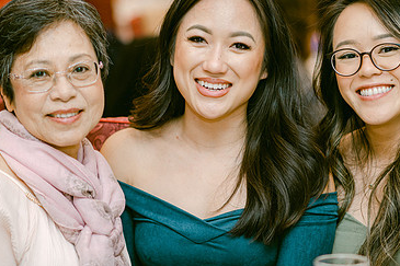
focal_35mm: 135
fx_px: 1499
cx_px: 216
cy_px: 89
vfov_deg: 10.1
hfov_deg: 15.2
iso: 320
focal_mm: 85
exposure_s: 1/125
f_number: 2
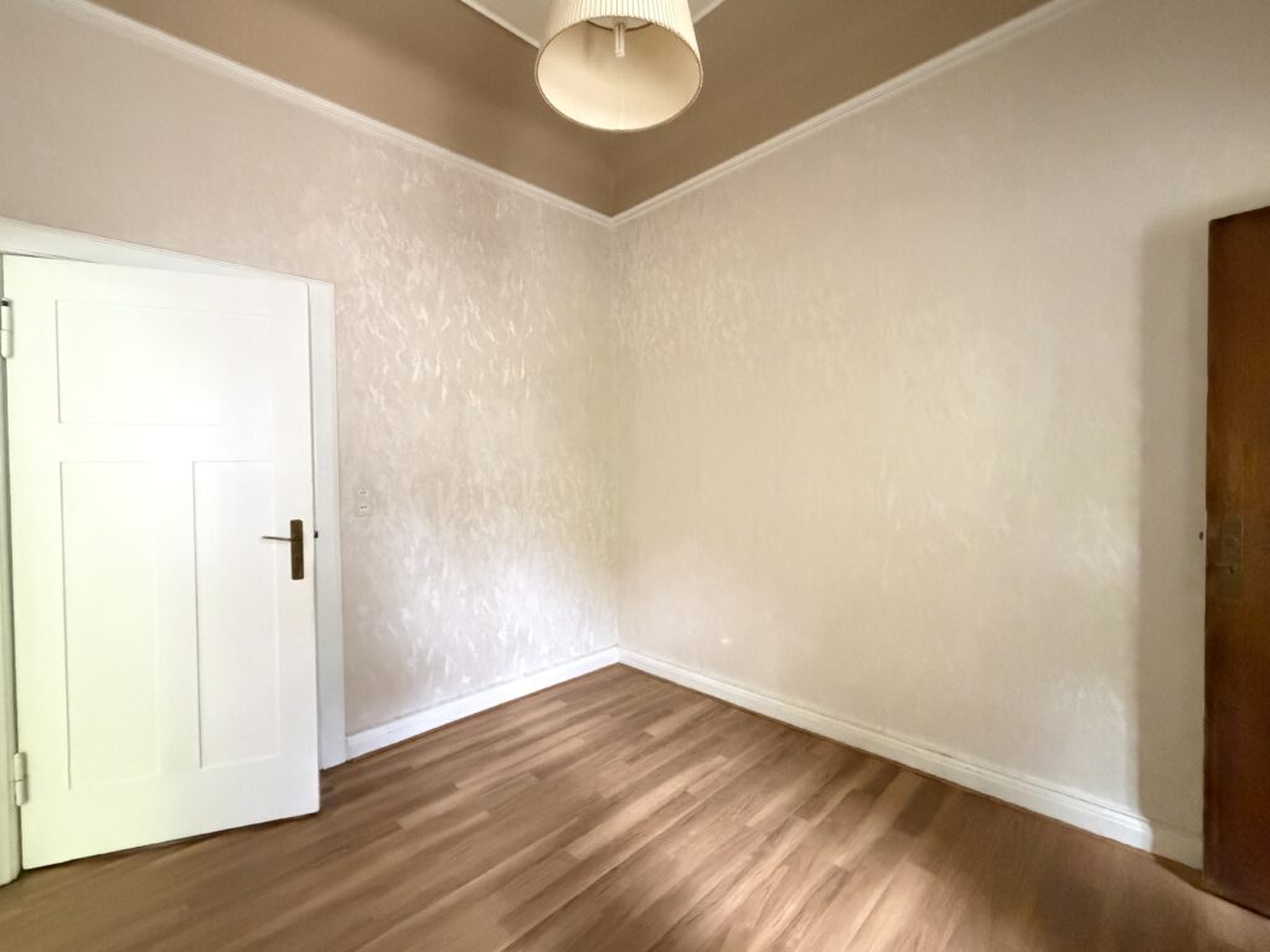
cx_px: 635
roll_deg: -1.4
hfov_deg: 102.1
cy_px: 476
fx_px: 514
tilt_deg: -1.3
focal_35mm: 14
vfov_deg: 85.7
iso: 1250
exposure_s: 1/60
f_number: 2.2
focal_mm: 2.22
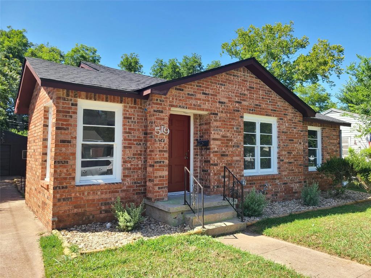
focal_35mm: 26
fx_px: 279
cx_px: 186
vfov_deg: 53.1
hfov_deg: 67.3
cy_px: 139
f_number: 1.8
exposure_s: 1/801
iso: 40
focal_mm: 5.4
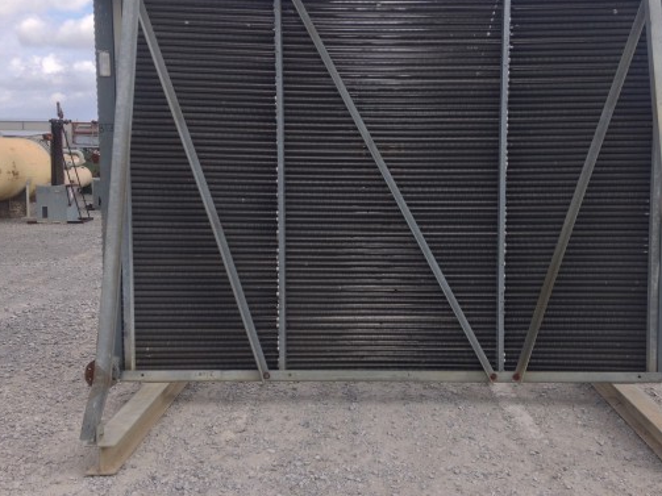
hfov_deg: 44.7
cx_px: 384
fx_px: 803
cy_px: 224
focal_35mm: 42
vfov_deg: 34.3
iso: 50
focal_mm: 4.12
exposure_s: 1/507
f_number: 2.4
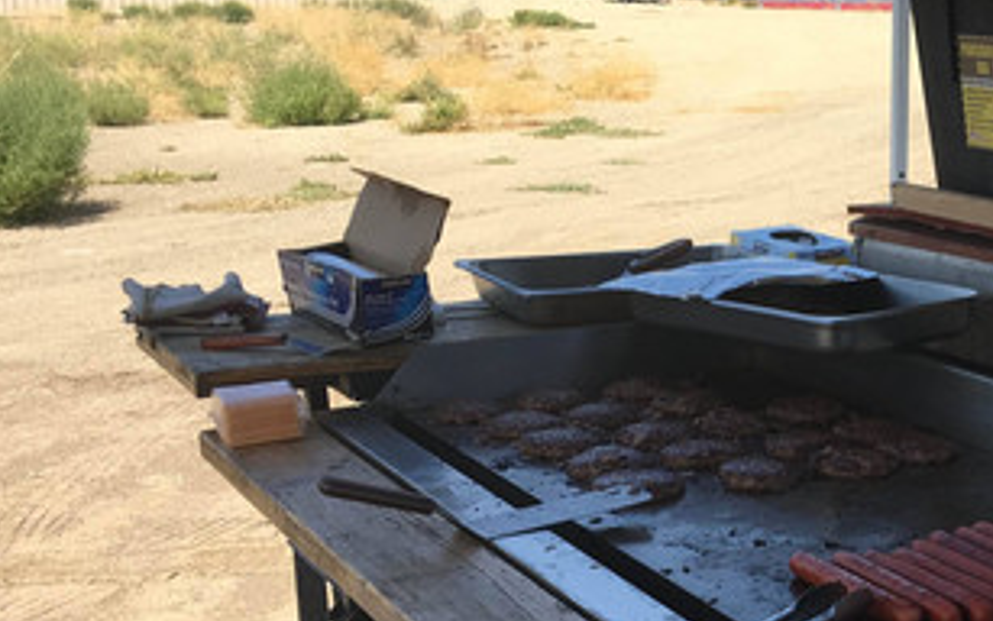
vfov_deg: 20.2
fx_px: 1732
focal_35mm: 64
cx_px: 919
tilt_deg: -14.1
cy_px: 475
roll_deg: -0.1
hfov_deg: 30.4
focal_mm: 4.15
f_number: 2.2
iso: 25
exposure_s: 1/1040
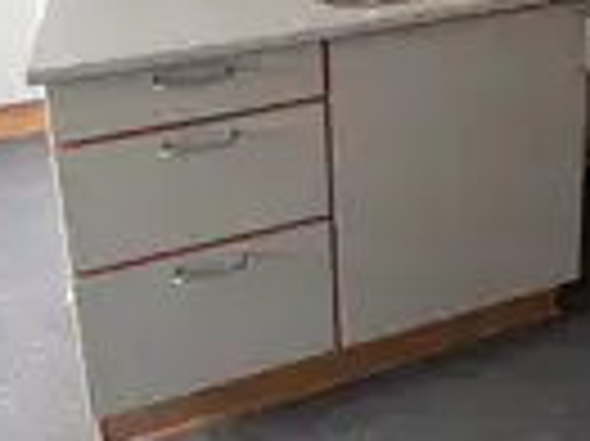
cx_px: 345
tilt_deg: -12.4
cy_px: -72
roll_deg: +2.3
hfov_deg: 50.0
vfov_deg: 32.7
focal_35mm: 37
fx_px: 630
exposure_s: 1/50
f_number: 1.8
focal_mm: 1.57
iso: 320
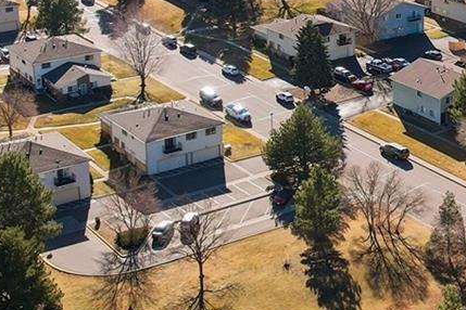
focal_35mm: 82
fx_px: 1061
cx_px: 423
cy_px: 0
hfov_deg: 24.1
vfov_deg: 16.3
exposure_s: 1/120
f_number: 2.8
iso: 100
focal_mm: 8.4
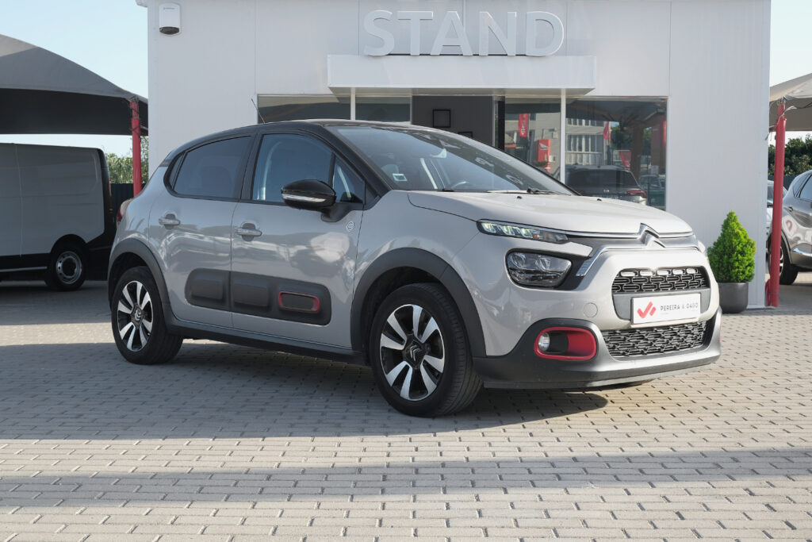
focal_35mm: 48
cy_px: 271
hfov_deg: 41.1
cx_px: 406
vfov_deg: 28.1
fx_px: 1083
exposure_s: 1/100
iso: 160
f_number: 8
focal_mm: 32.3
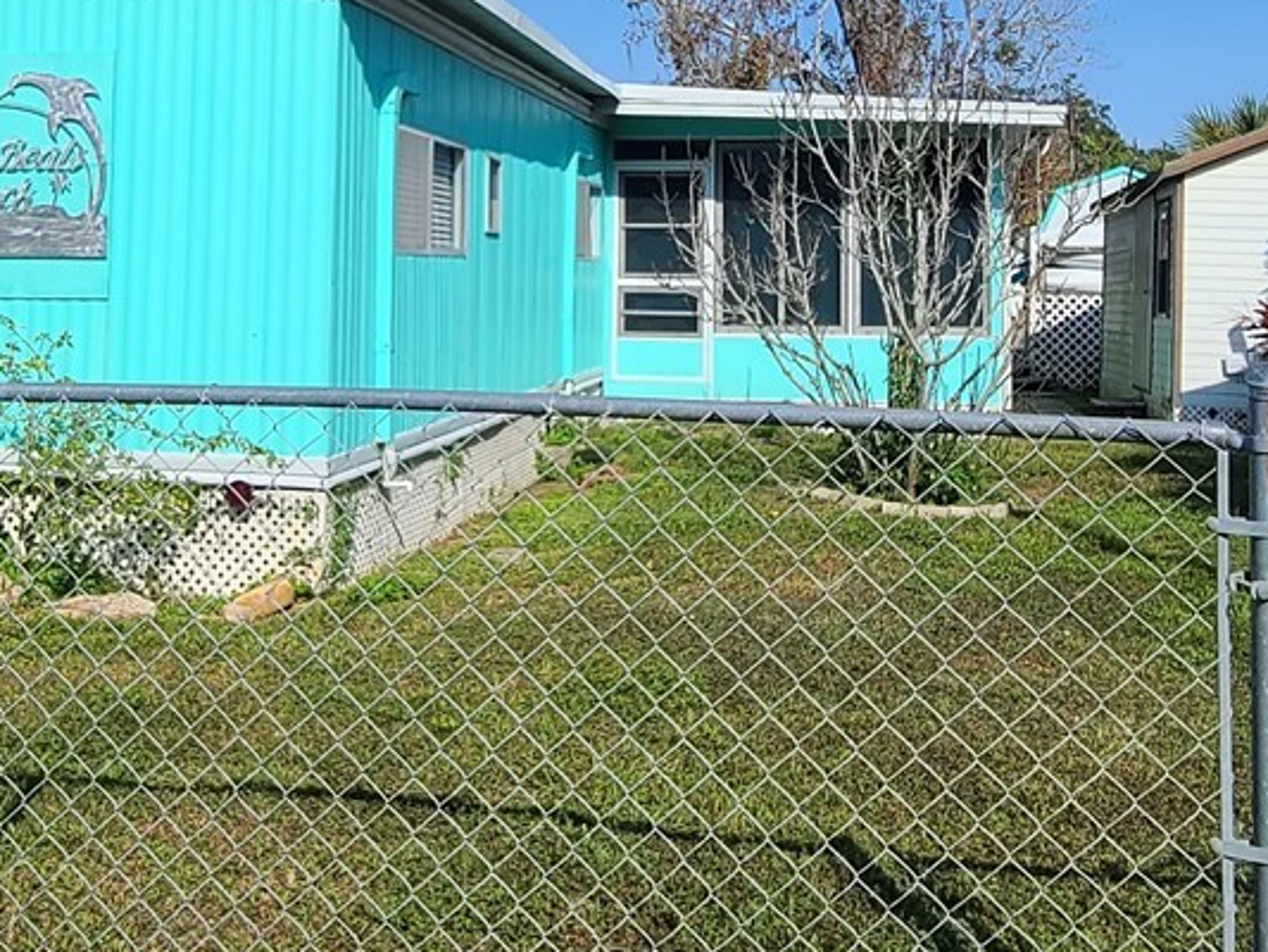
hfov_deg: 47.8
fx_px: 1429
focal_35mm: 39
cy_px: 176
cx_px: 600
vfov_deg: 35.5
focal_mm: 2.2
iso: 50
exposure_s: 1/2198
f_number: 2.2
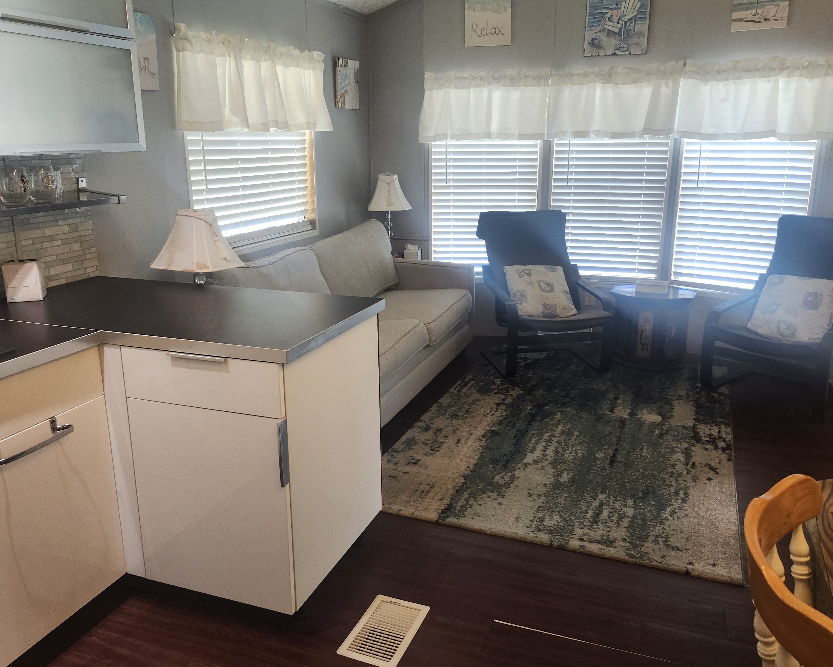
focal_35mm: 27
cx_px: 428
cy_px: 322
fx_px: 666
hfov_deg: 64.1
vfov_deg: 53.2
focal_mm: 5.54
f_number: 1.8
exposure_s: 1/120
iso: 250
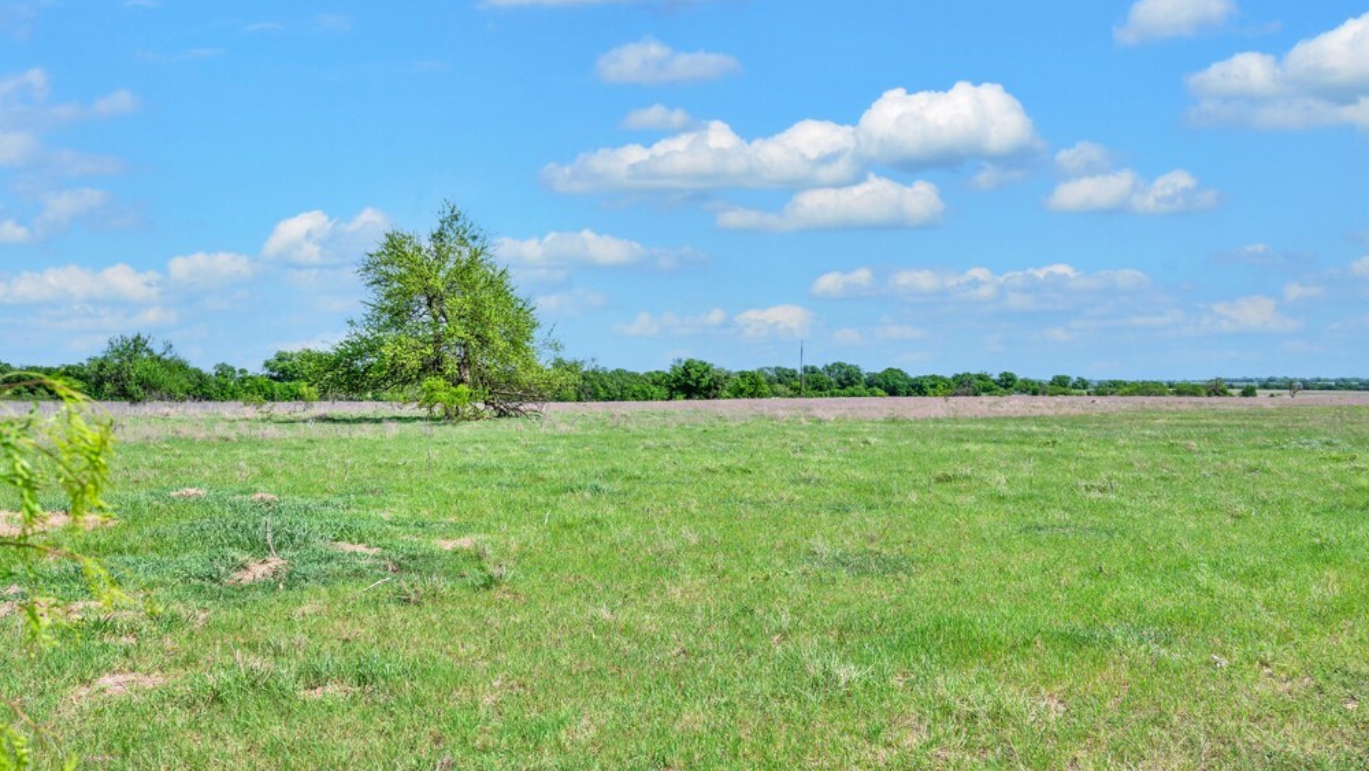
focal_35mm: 31
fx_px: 1109
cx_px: 680
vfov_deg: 38.3
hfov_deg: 63.4
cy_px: 418
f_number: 8
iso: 100
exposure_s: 1/500
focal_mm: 28.5
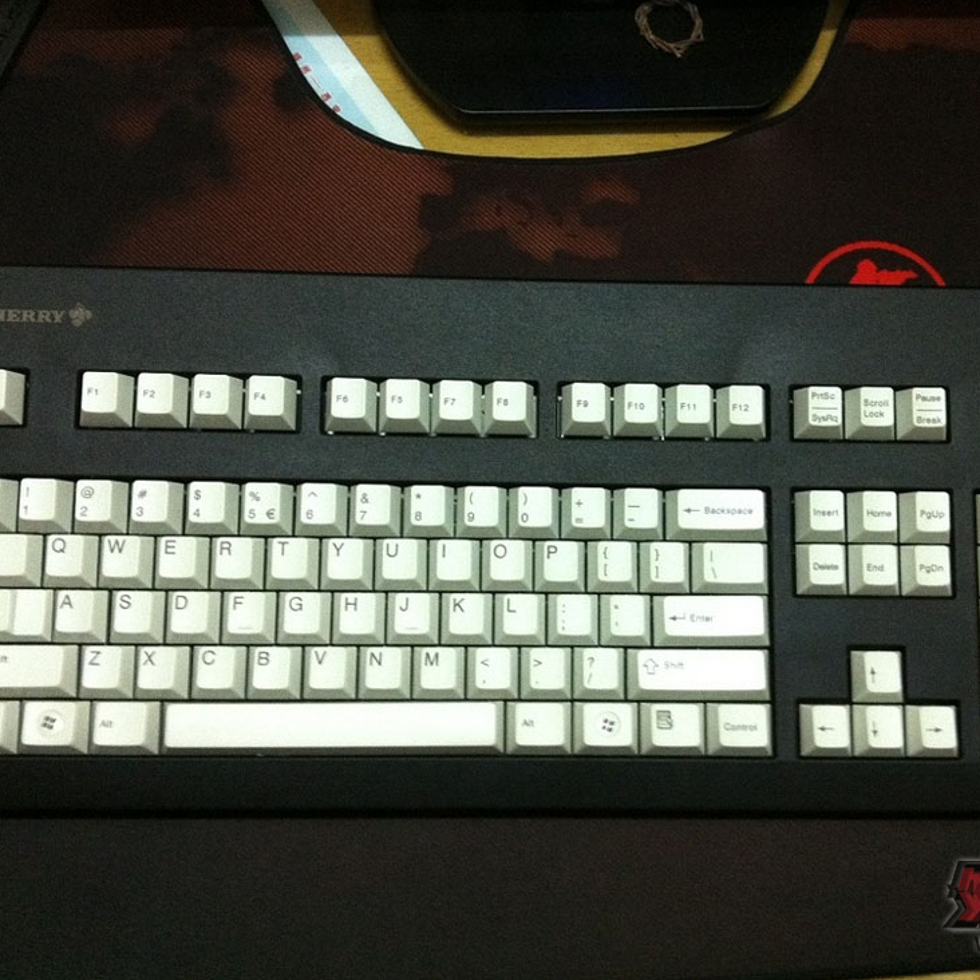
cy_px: 483
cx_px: 539
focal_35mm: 42
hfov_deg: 40.0
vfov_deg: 40.0
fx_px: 1345
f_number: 2.8
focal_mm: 3.85
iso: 400
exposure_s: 1/15
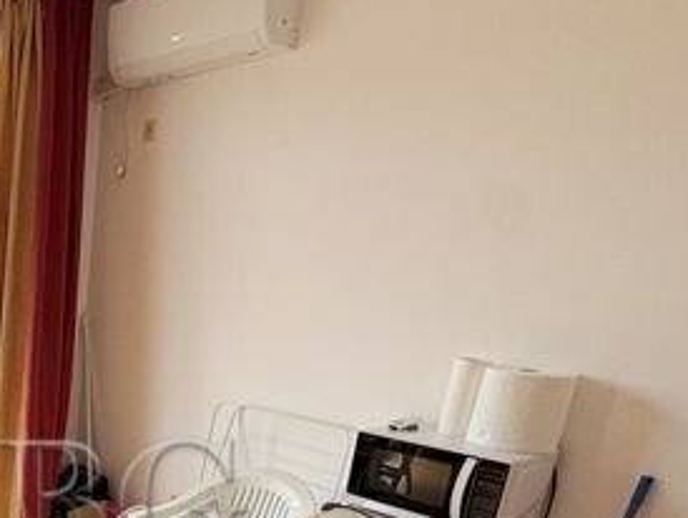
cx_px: -11
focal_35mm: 36
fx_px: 716
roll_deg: -2.0
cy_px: 513
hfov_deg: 43.4
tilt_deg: -20.2
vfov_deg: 36.0
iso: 40
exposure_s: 1/99
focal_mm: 2.22
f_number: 2.2
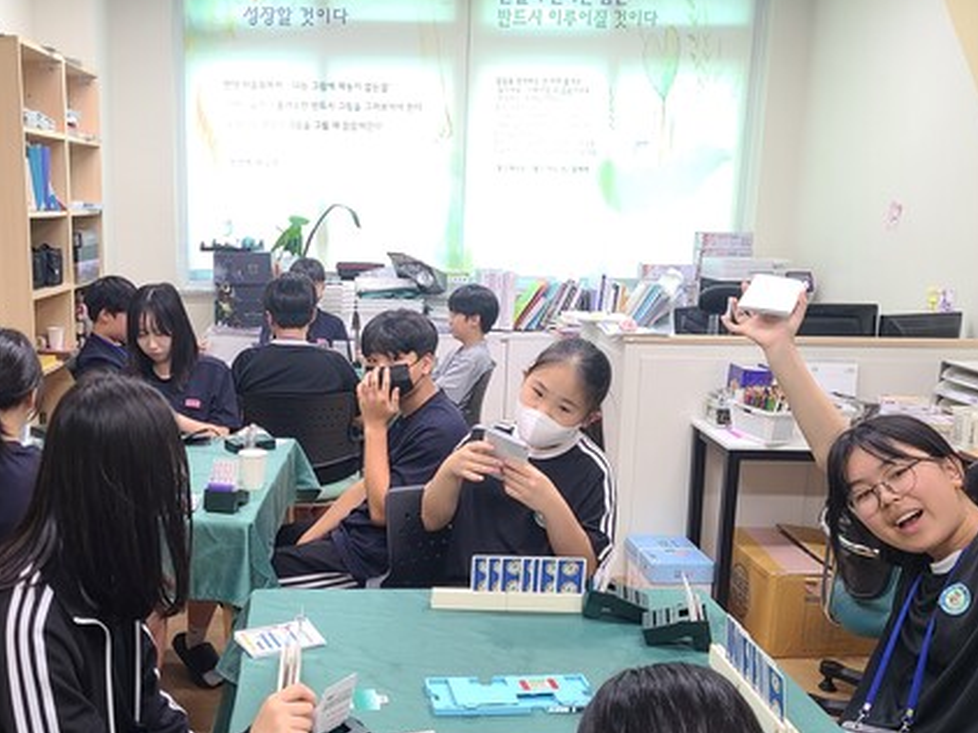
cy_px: 411
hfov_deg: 49.8
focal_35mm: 37
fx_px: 1045
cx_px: 389
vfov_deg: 38.6
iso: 160
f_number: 1.8
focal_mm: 5.4
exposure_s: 1/60
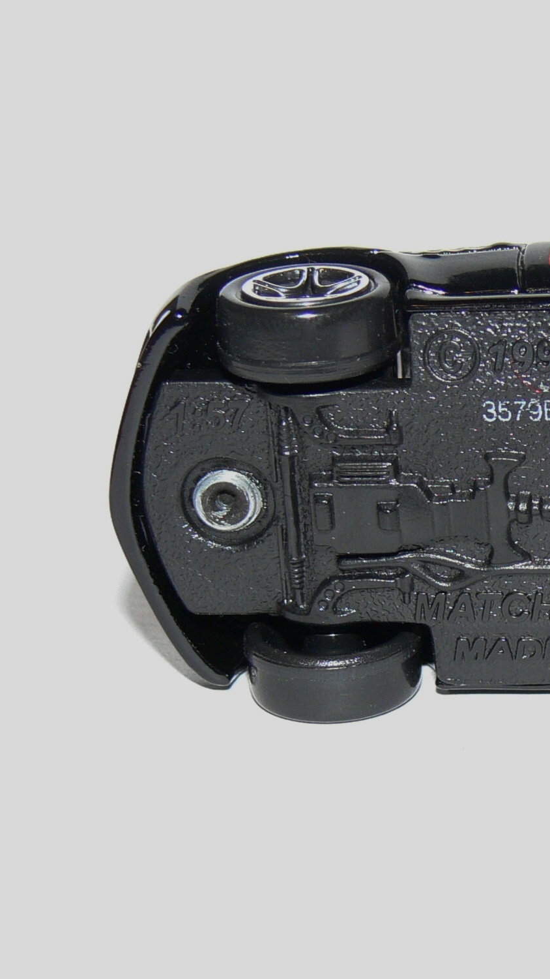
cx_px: 643
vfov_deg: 18.9
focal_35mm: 113
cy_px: 481
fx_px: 2931
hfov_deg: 10.6
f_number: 4
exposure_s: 1/30
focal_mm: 12.1
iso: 100
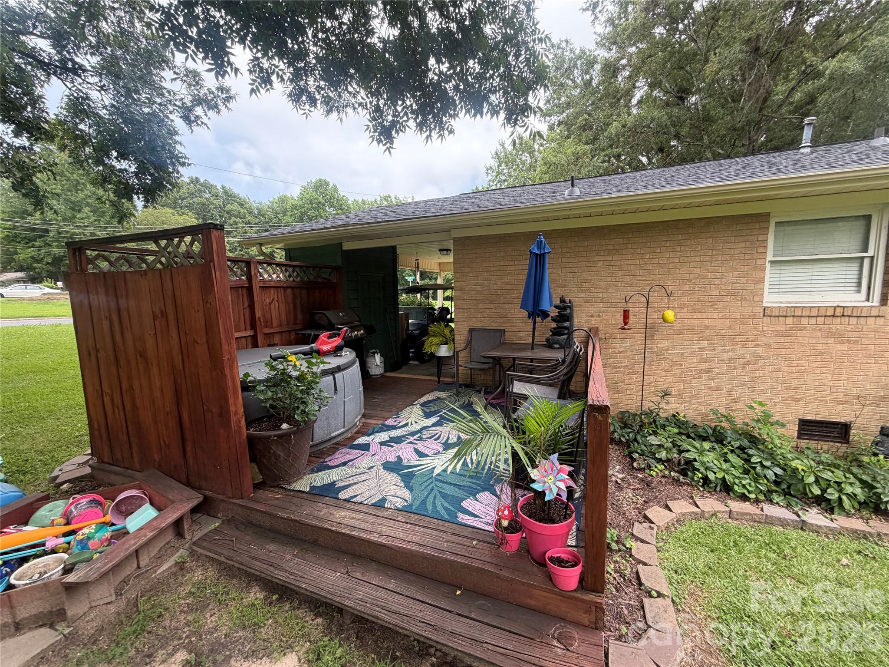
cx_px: 444
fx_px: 360
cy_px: 334
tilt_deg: -6.9
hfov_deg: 102.1
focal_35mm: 14
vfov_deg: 85.7
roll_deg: +1.1
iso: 80
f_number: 2.2
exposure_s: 1/121
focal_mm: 2.22
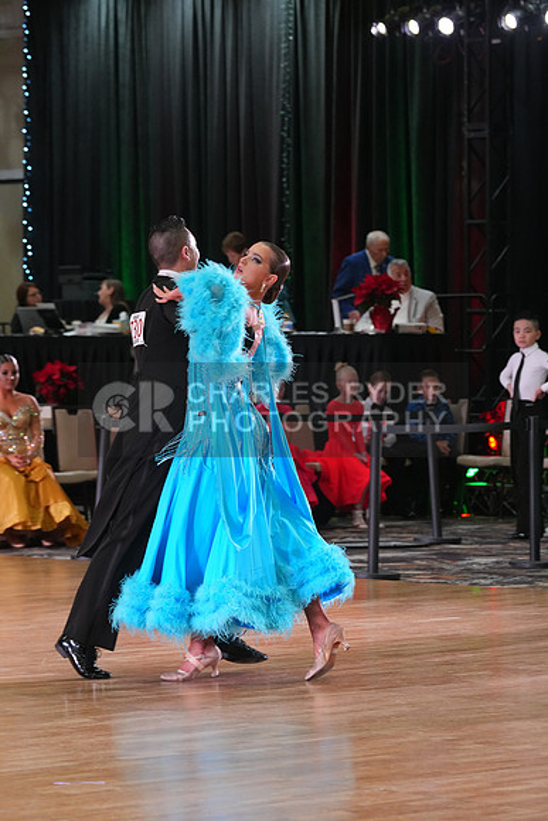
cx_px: 274
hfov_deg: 8.4
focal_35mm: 164
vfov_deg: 12.5
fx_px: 3742
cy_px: 410
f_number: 6.3
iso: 4000
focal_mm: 164
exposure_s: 1/200
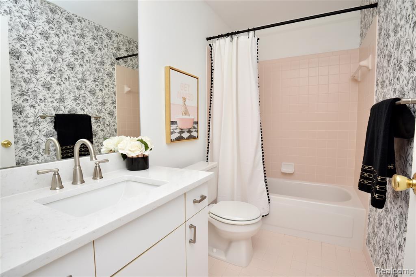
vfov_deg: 70.5
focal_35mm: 17
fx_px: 196
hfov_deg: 93.3
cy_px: 138
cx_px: 208
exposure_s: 1/60
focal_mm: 17
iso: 640
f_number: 13
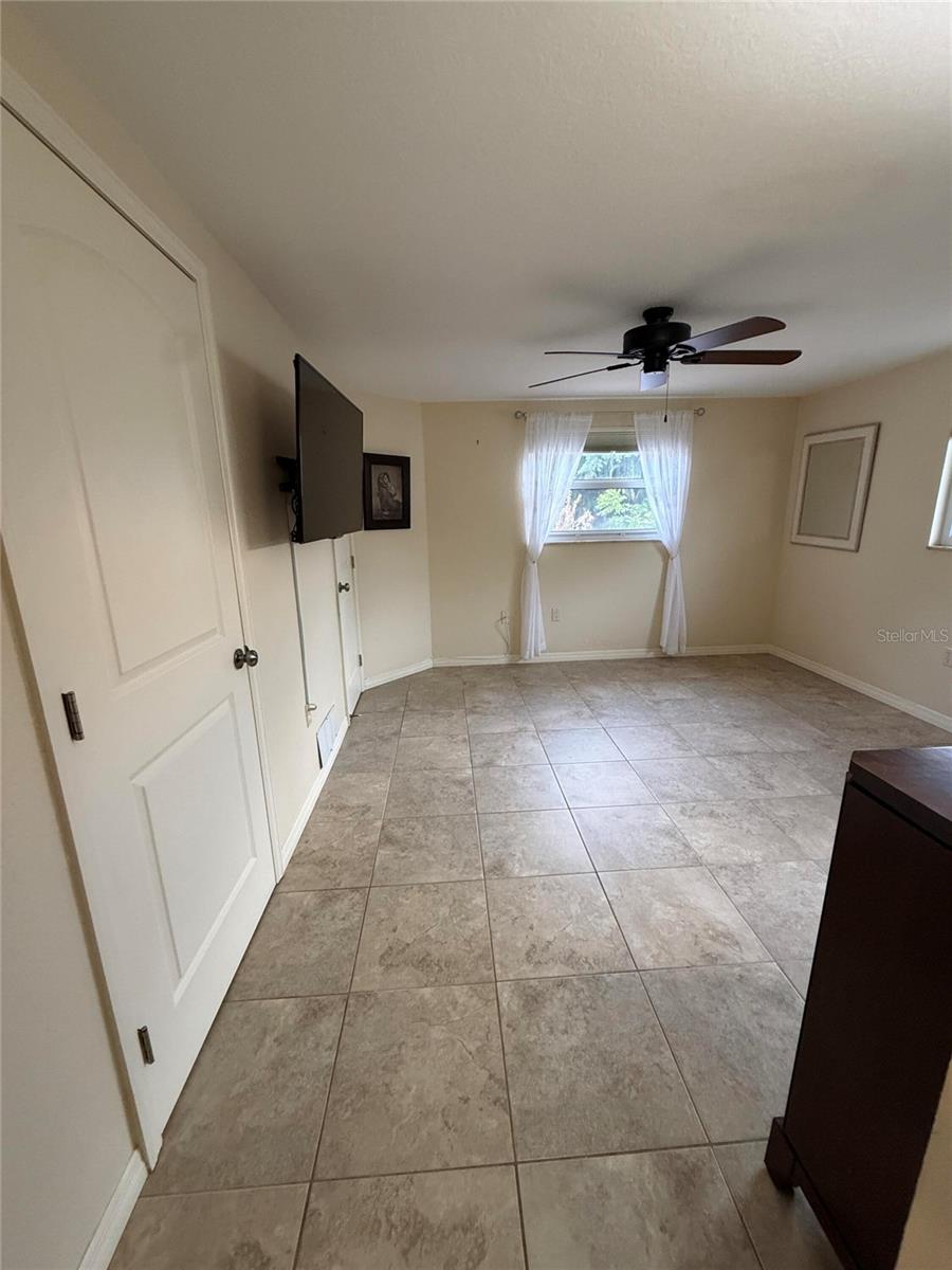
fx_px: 513
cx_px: 476
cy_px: 635
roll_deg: +0.7
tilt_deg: -13.6
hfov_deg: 85.7
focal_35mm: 14
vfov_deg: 102.1
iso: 400
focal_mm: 2.22
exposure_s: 1/60
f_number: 2.2
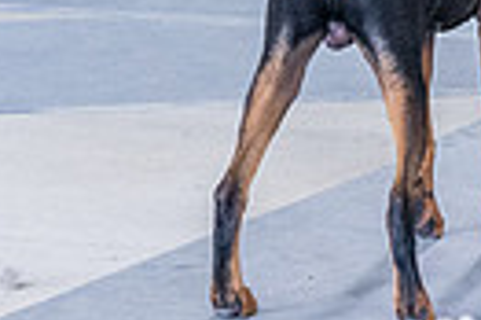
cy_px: -223
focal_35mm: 377
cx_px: 301
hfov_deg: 5.5
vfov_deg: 3.6
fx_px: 5031
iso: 6400
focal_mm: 85
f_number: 4
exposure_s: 1/400
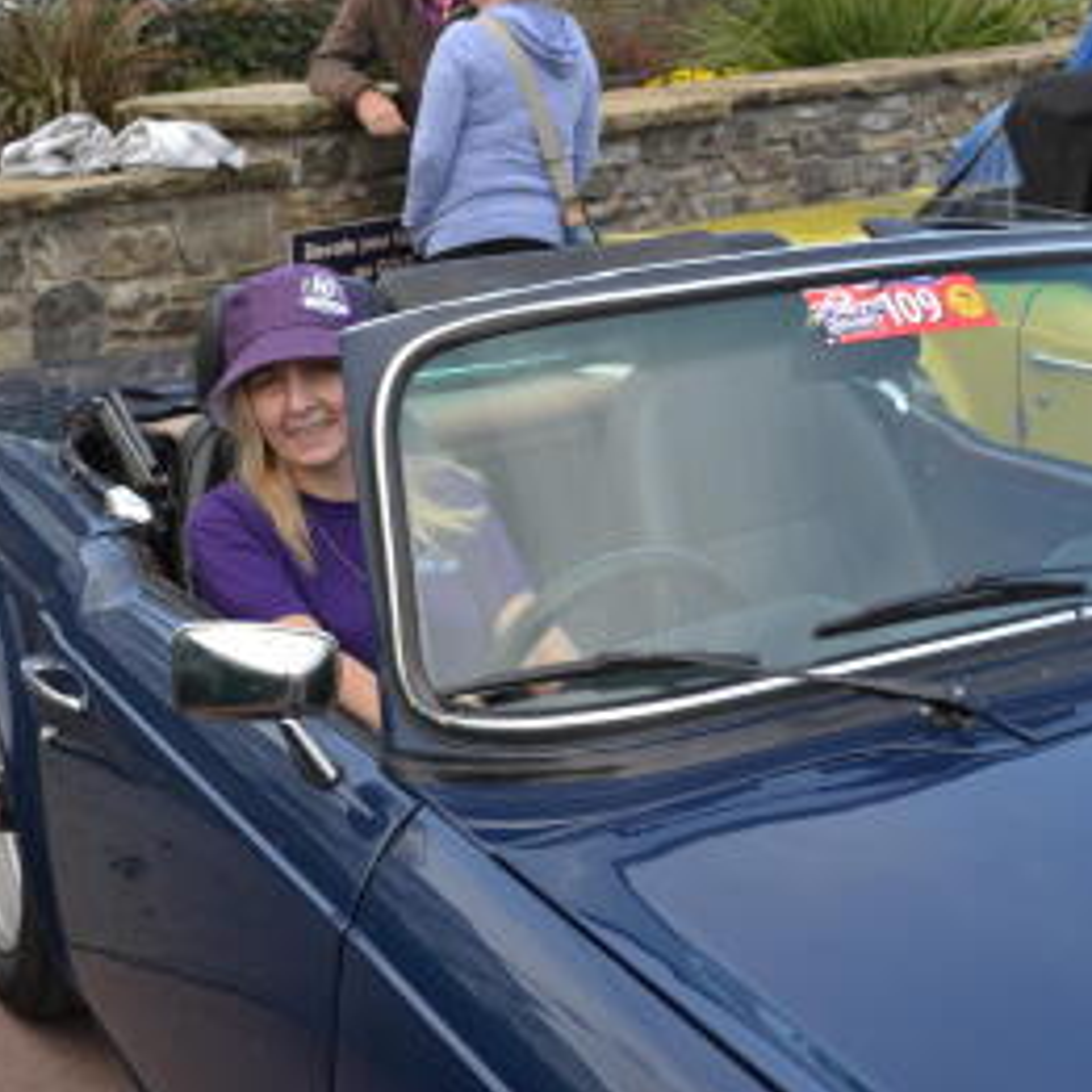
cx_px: 406
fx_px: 2022
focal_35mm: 57
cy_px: 550
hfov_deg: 30.1
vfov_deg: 30.2
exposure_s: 1/125
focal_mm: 29
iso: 110
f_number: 5.6
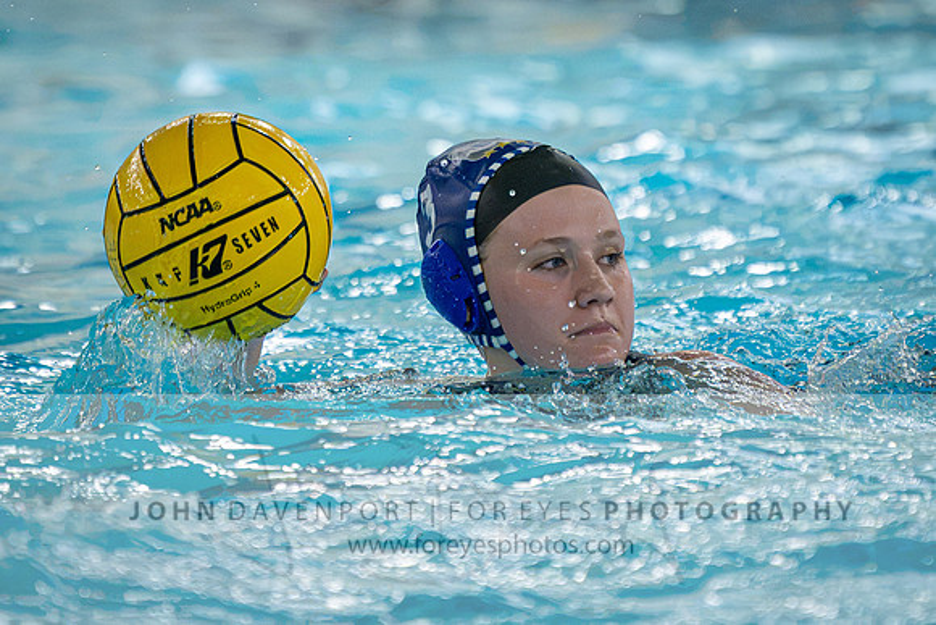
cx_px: 468
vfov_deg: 2.0
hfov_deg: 3.0
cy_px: 44
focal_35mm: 681
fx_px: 17700
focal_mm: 280
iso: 14400
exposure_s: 1/1000
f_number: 4
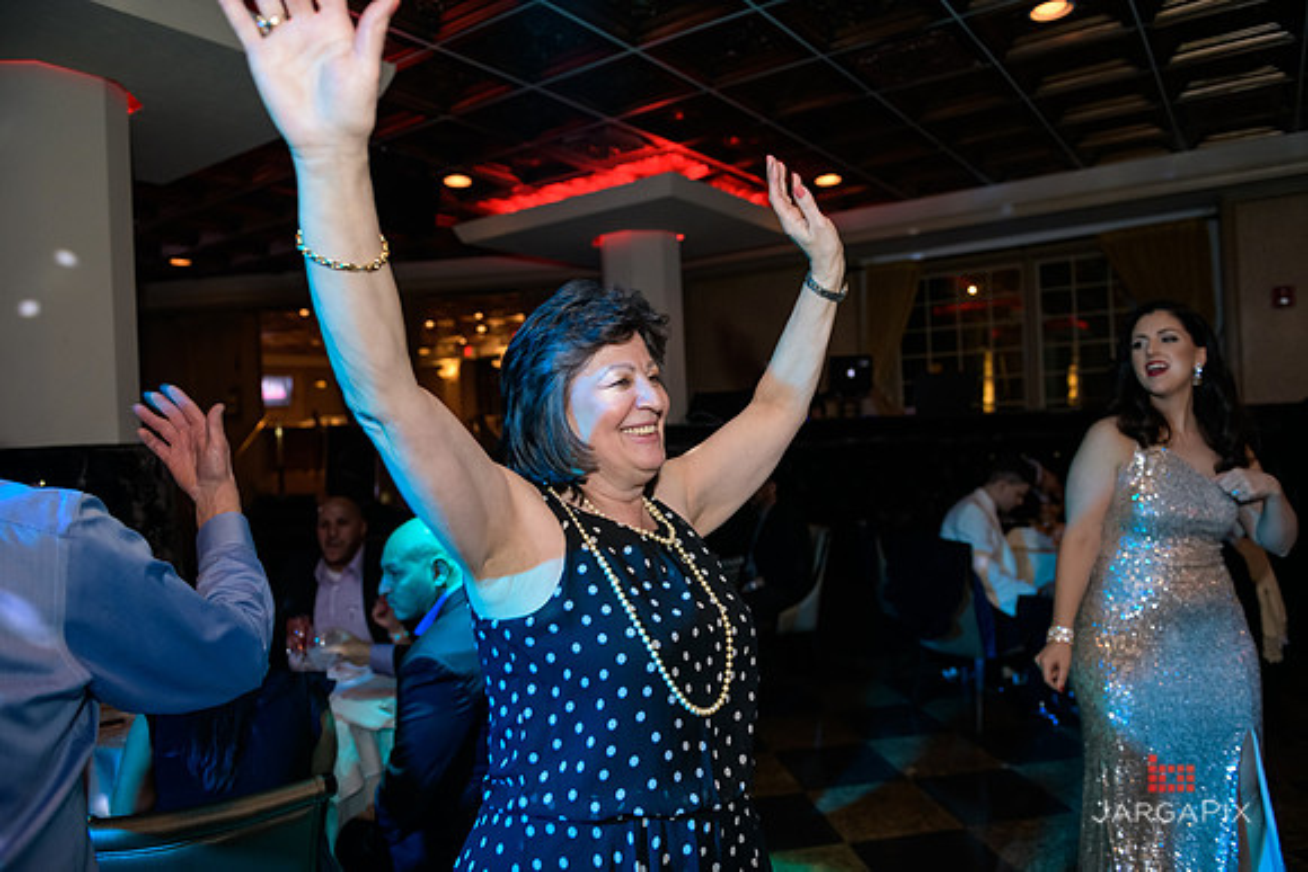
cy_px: 436
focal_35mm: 24
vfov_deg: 53.2
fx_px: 872
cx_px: 654
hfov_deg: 73.7
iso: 1600
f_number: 3.2
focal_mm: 24
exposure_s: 1/125
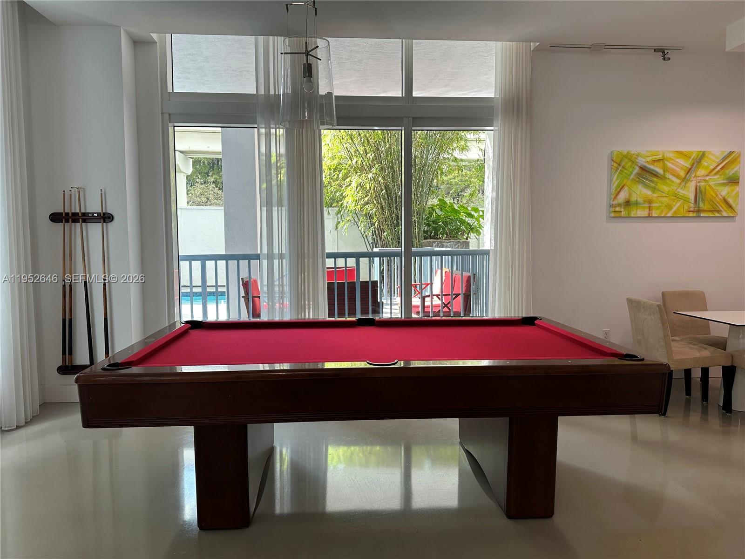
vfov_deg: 56.8
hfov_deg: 71.6
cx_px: 372
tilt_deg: -3.9
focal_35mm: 24
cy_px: 280
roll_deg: -0.3
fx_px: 517
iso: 64
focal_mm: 6.86
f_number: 1.78
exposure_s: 1/120
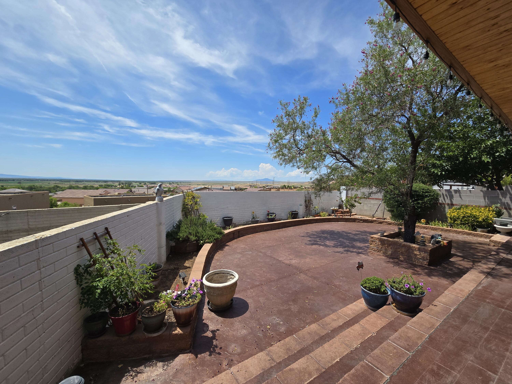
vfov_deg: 89.9
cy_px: 192
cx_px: 256
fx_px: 192
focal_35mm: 13
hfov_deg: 106.2
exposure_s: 1/2417
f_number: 2.2
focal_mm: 2.2
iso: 50
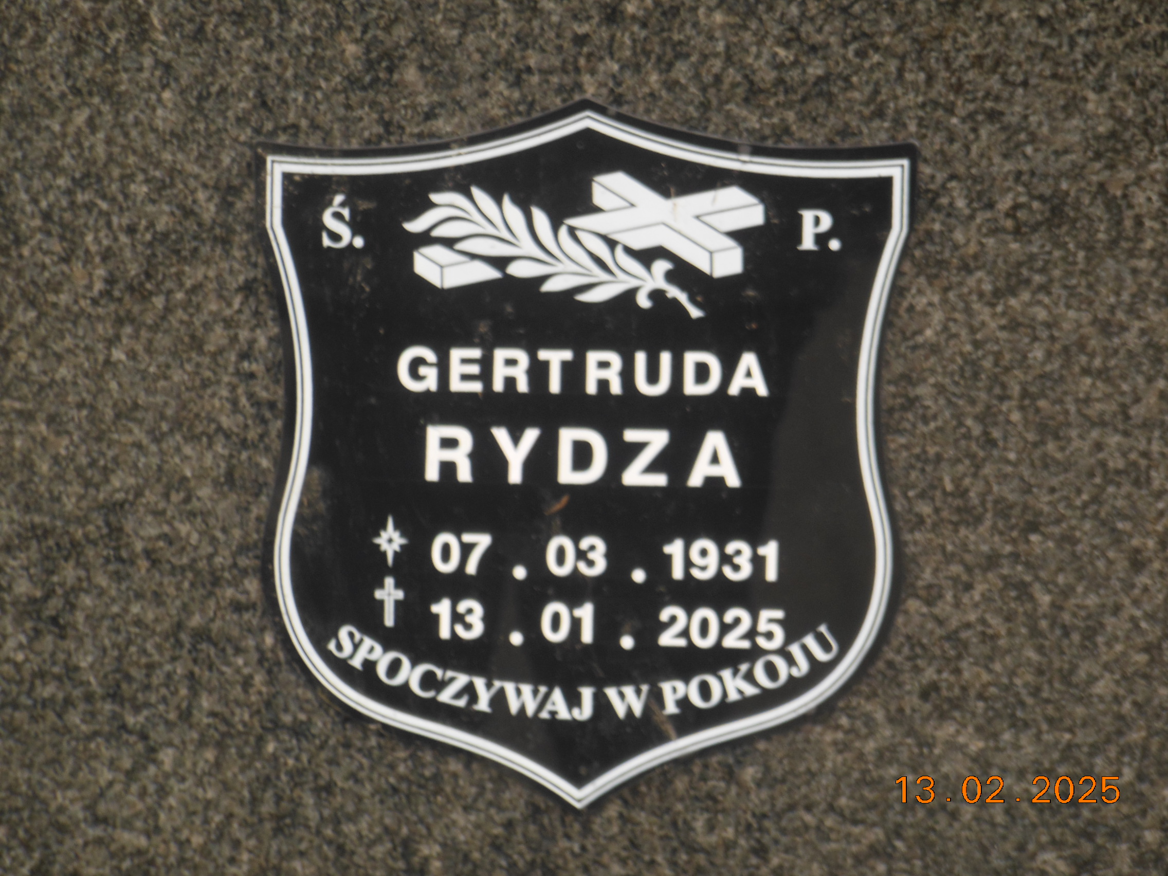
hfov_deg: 10.4
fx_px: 6445
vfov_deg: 7.8
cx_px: 584
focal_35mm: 191
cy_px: 438
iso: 125
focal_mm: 34
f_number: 5.6
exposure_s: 1/60
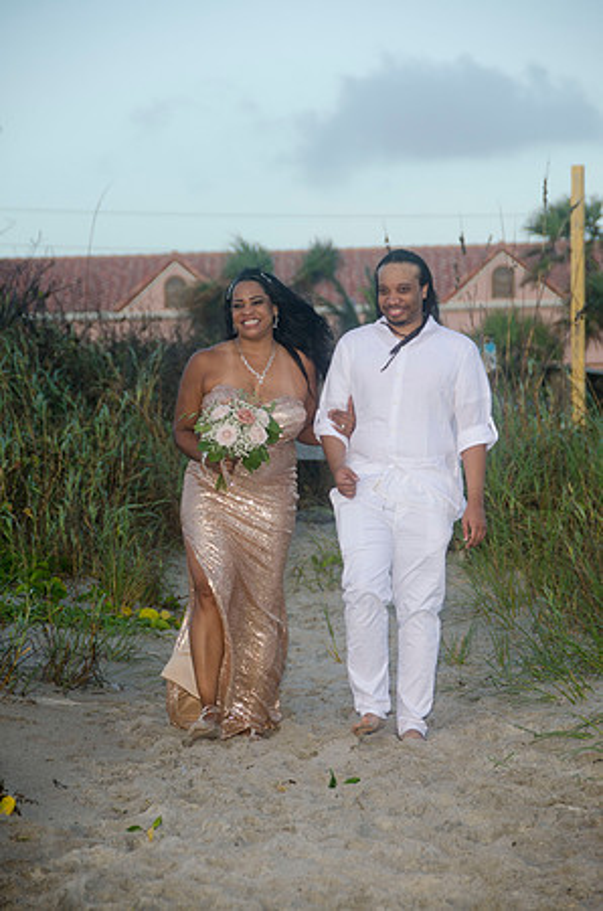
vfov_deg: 13.1
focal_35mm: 158
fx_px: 3975
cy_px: 456
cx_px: 302
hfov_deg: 8.7
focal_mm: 105
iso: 200
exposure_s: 1/200
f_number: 5.6
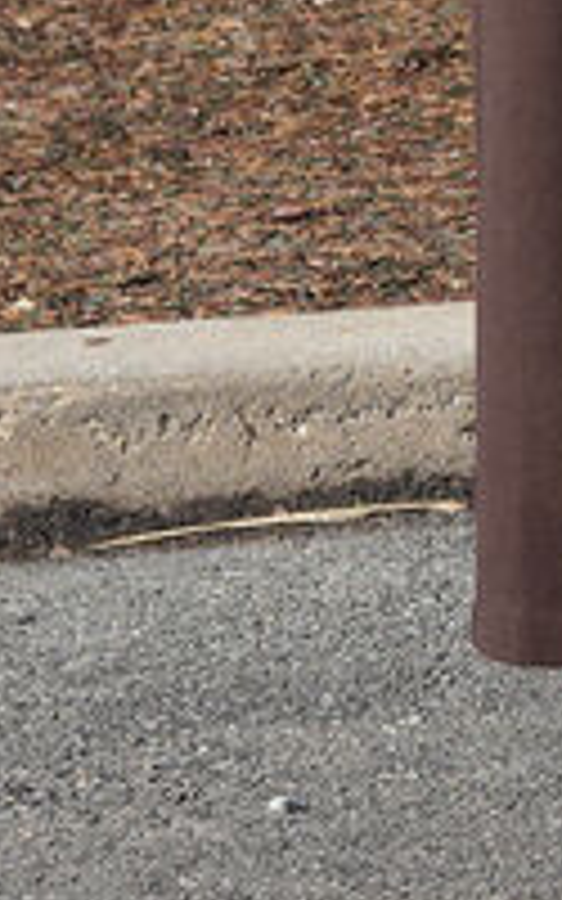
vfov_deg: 4.7
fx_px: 10856
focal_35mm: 443
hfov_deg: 2.9
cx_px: 1302
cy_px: -454
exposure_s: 1/250
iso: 100
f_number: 6.3
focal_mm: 85
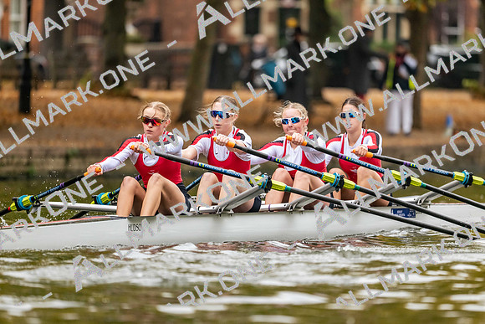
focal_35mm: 400
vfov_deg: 3.4
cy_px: 162
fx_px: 5390
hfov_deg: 5.2
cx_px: 242
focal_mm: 400
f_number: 4.5
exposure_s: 1/2500
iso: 2800
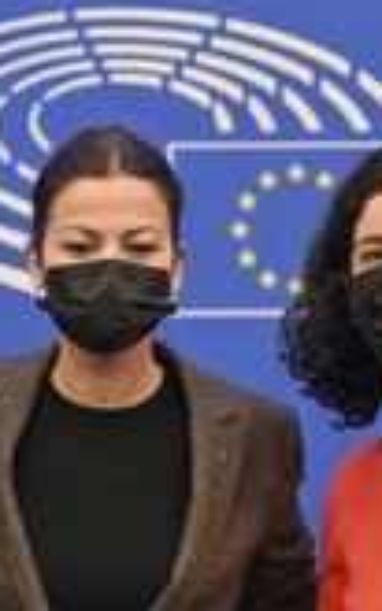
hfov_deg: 4.1
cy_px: 341
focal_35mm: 322
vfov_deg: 6.5
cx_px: 83
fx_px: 5368
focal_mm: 116
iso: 640
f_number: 2.8
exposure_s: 1/160
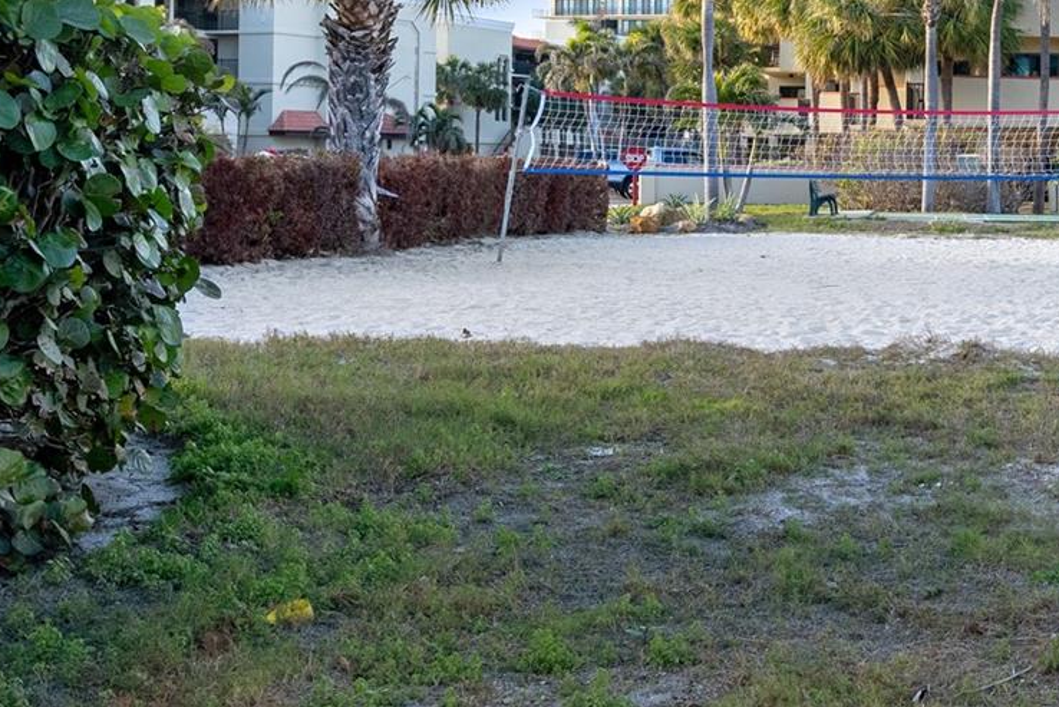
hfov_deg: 29.1
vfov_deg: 20.8
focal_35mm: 65
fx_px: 1913
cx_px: 1033
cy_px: 166
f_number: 10
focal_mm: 30
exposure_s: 1/320
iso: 1600
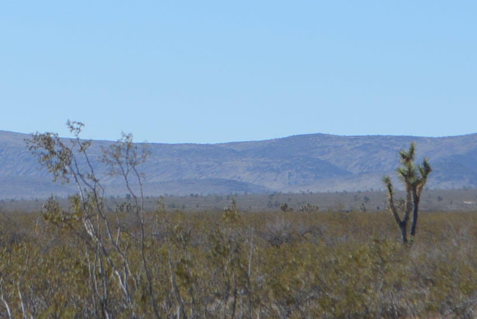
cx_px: 208
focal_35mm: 303
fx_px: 4016
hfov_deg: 6.8
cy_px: 110
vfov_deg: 4.5
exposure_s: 1/1600
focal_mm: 55
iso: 400
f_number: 7.1
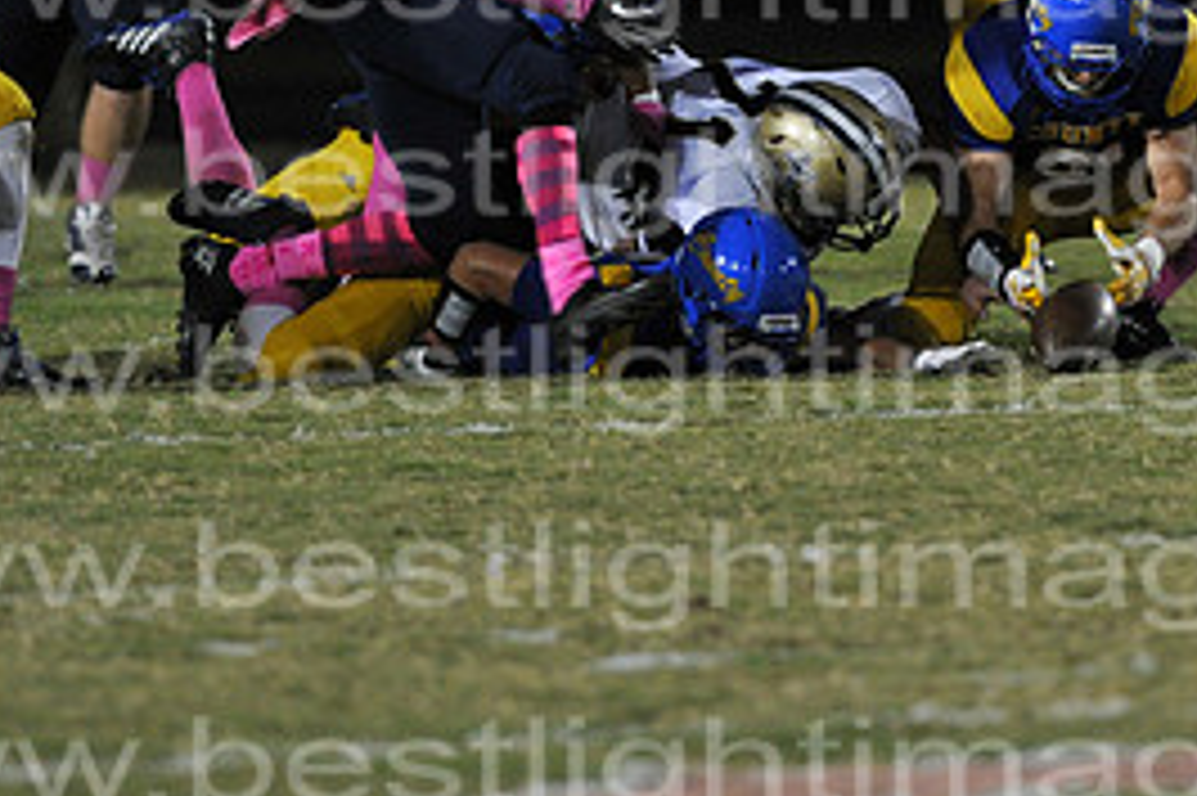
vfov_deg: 2.1
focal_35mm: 655
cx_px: 778
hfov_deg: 3.2
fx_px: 21764
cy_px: 85
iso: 5000
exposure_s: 1/500
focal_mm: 300
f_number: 4
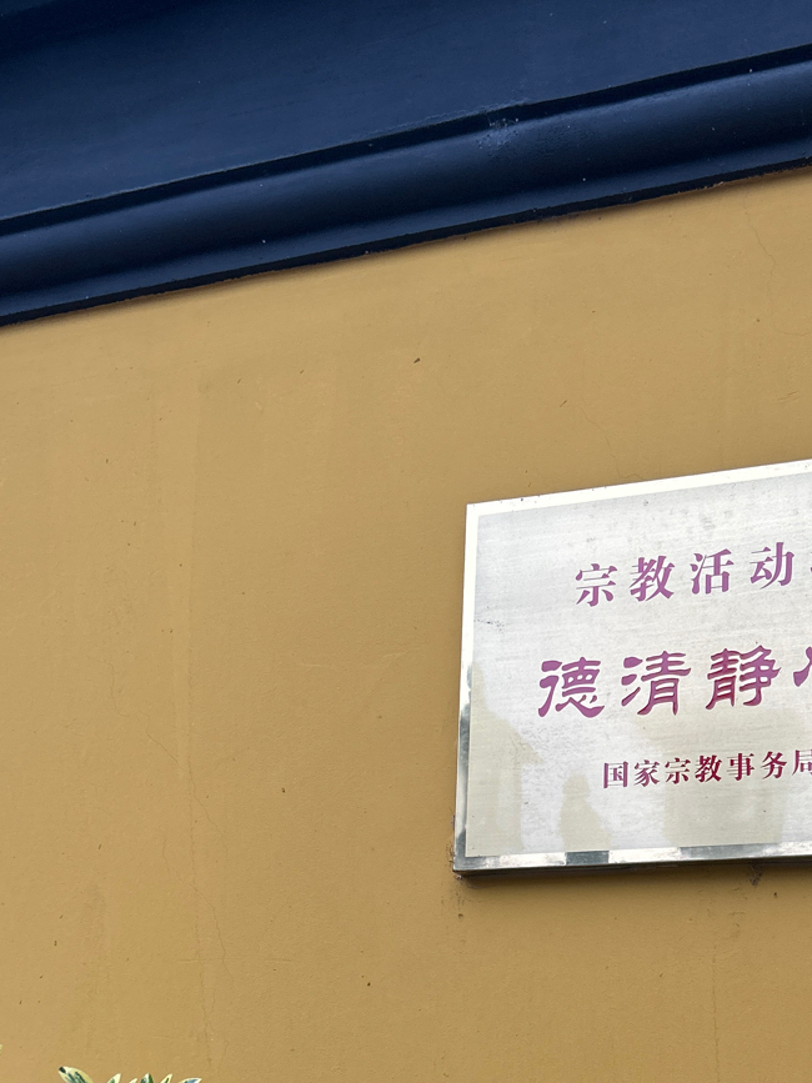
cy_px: 846
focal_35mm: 45
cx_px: 585
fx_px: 1408
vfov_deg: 40.6
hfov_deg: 31.7
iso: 125
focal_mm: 5.7
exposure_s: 1/115
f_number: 1.5
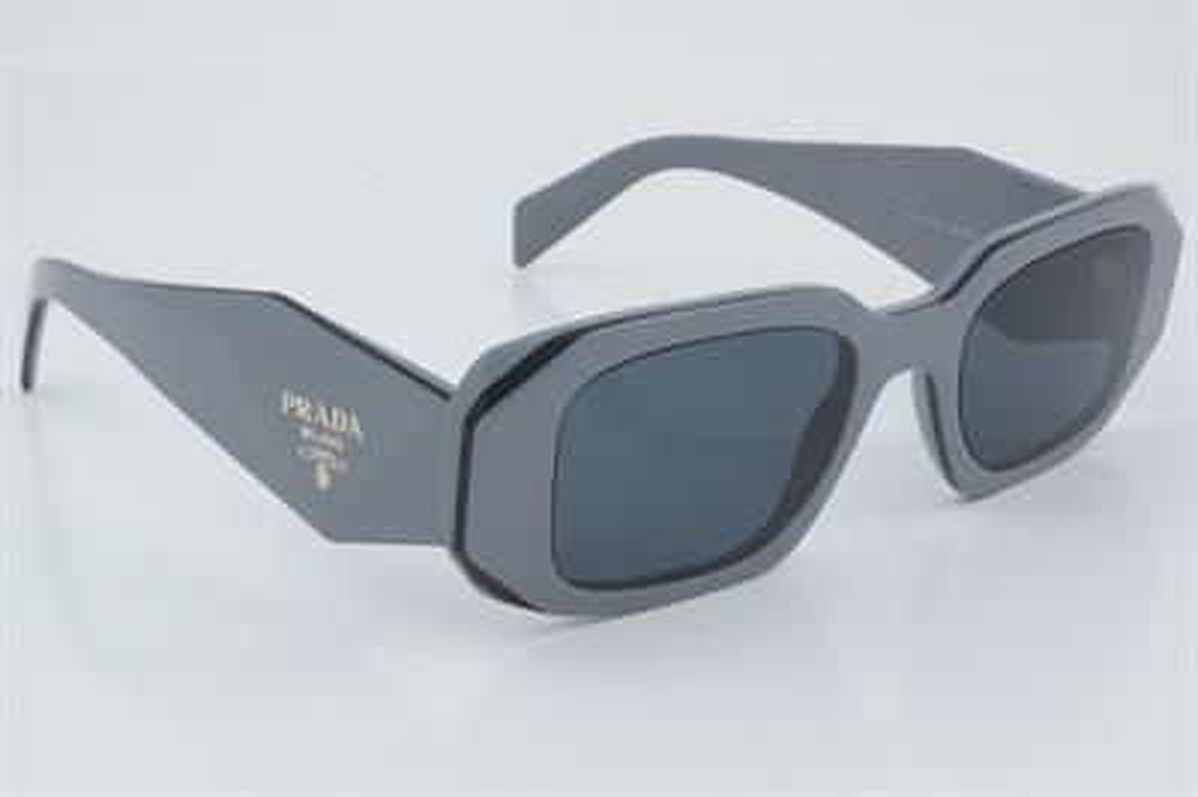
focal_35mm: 75
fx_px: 2494
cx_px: 599
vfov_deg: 18.2
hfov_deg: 27.0
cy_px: 398
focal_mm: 50
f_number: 32
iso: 100
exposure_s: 1/3
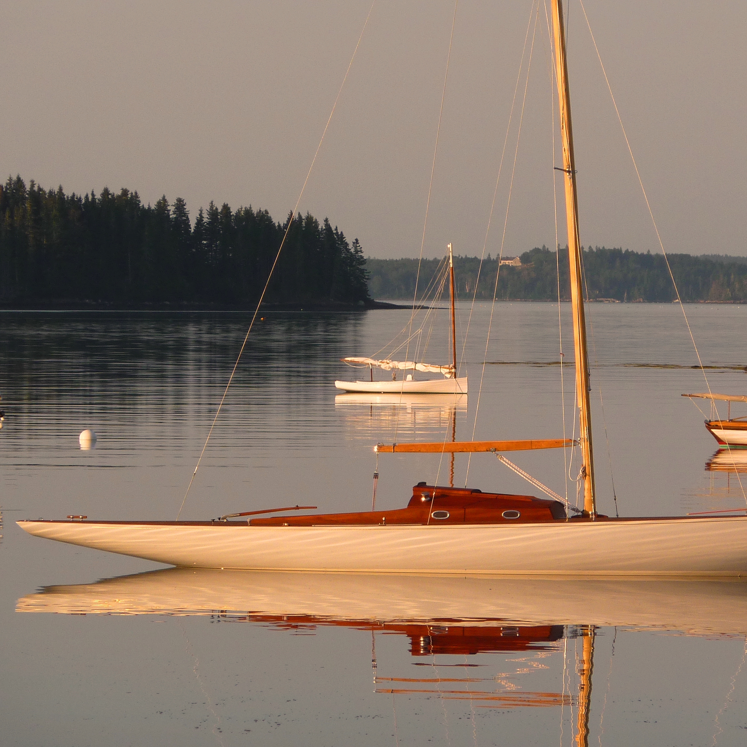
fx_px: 7276
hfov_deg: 5.9
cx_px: 476
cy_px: 374
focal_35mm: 298
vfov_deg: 5.9
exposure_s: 1/500
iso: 100
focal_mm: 34.4
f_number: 4.6
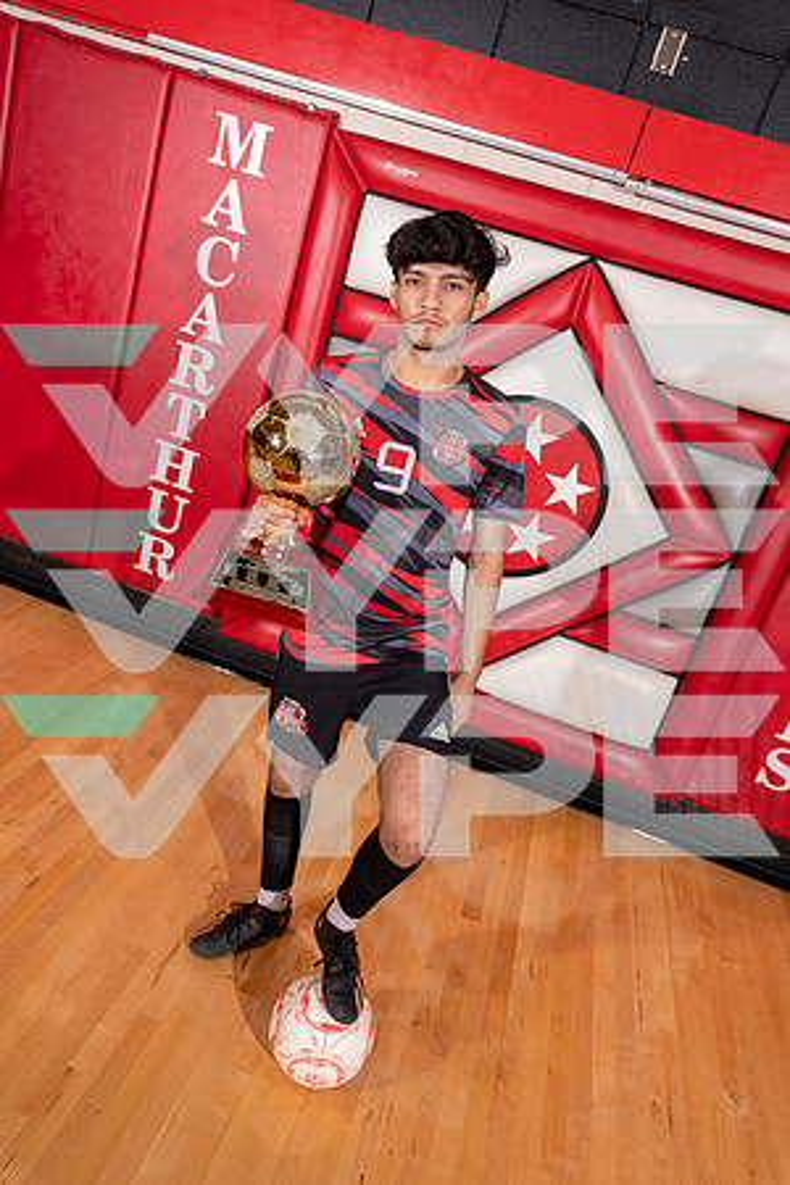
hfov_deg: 49.6
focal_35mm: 26
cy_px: 592
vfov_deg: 69.4
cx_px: 395
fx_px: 856
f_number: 4
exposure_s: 1/250
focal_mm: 26
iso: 1000
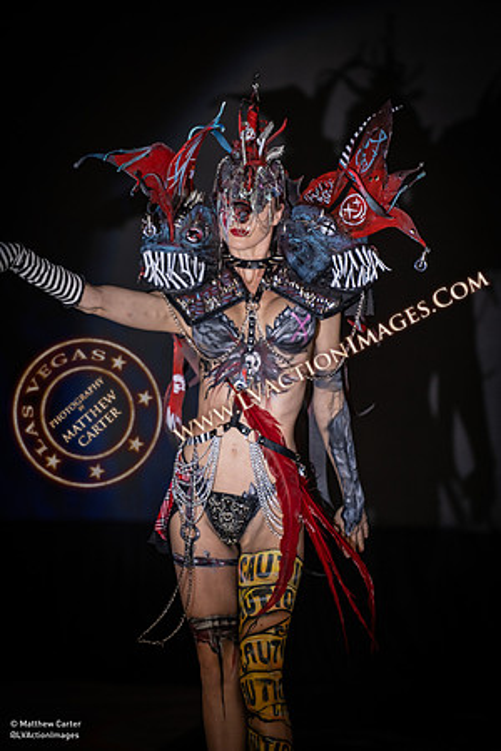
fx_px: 4175
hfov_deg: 6.9
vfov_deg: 10.3
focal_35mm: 200
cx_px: 250
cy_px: 376
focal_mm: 200
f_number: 2.8
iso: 1250
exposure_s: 1/320
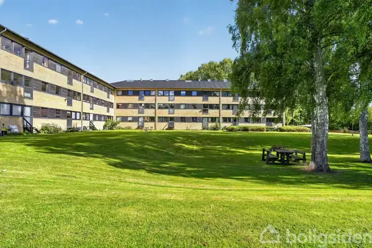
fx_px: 207
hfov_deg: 84.0
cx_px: 186
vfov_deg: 61.9
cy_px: 124
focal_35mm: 20
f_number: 8
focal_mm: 20
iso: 400
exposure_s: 1/80
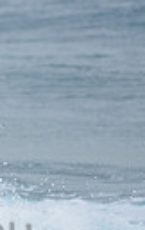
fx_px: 14406
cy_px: 215
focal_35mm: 2286
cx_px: -158
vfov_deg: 0.9
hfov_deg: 0.6
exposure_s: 1/2000
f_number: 5.6
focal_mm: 500
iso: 220
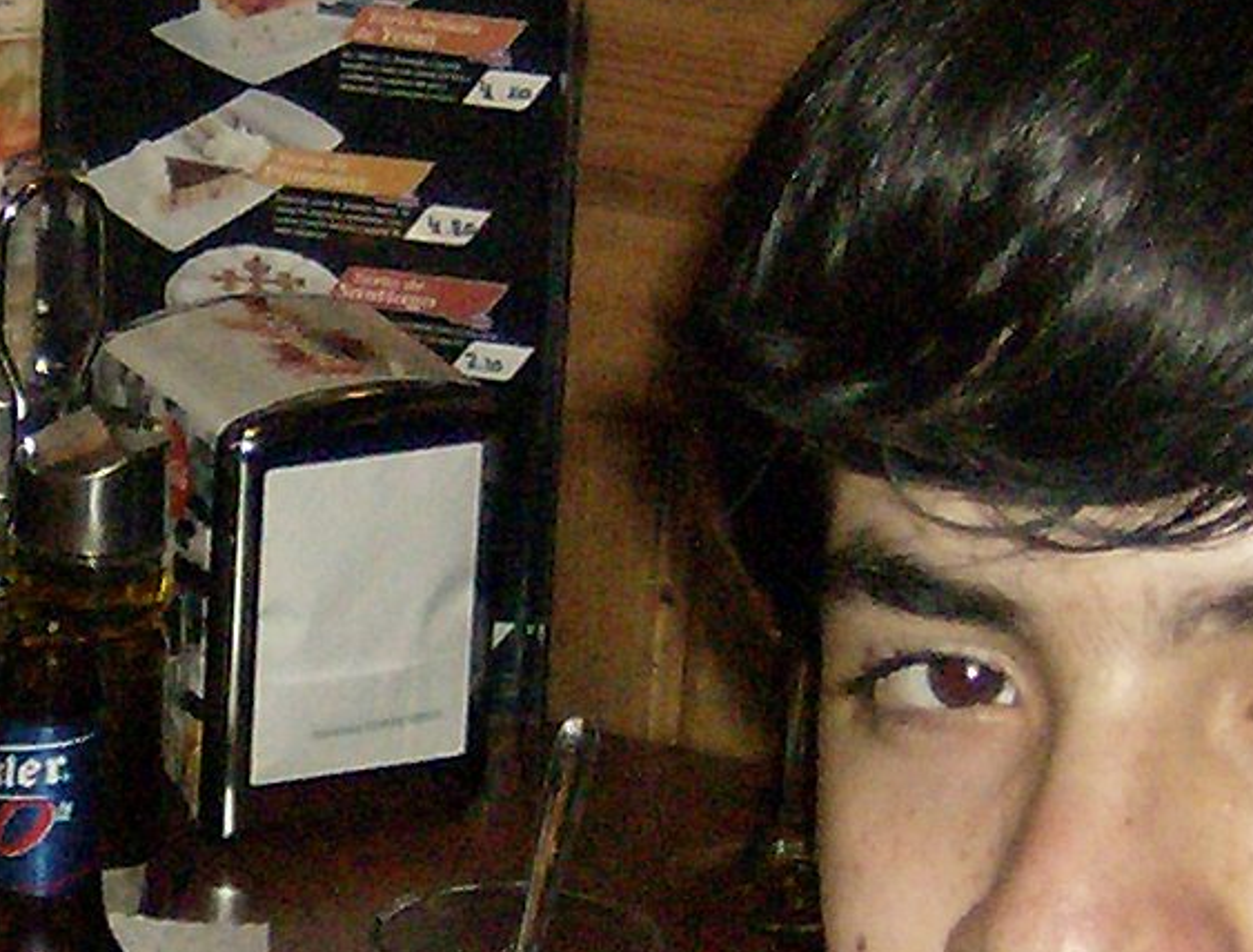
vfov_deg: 8.3
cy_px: 985
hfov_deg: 10.8
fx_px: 6511
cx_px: -249
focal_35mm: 179
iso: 200
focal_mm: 6
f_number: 2.8
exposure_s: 1/60
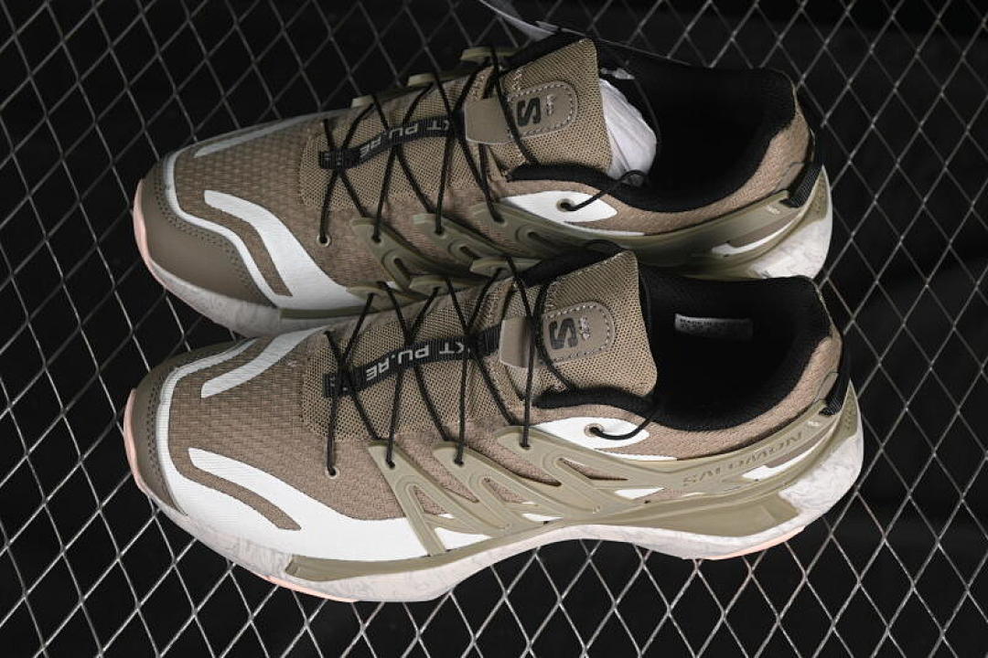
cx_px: 494
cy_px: 329
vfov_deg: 18.2
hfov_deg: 27.0
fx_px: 2058
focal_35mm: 75
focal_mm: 50
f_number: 6.3
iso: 160
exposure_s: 1/60
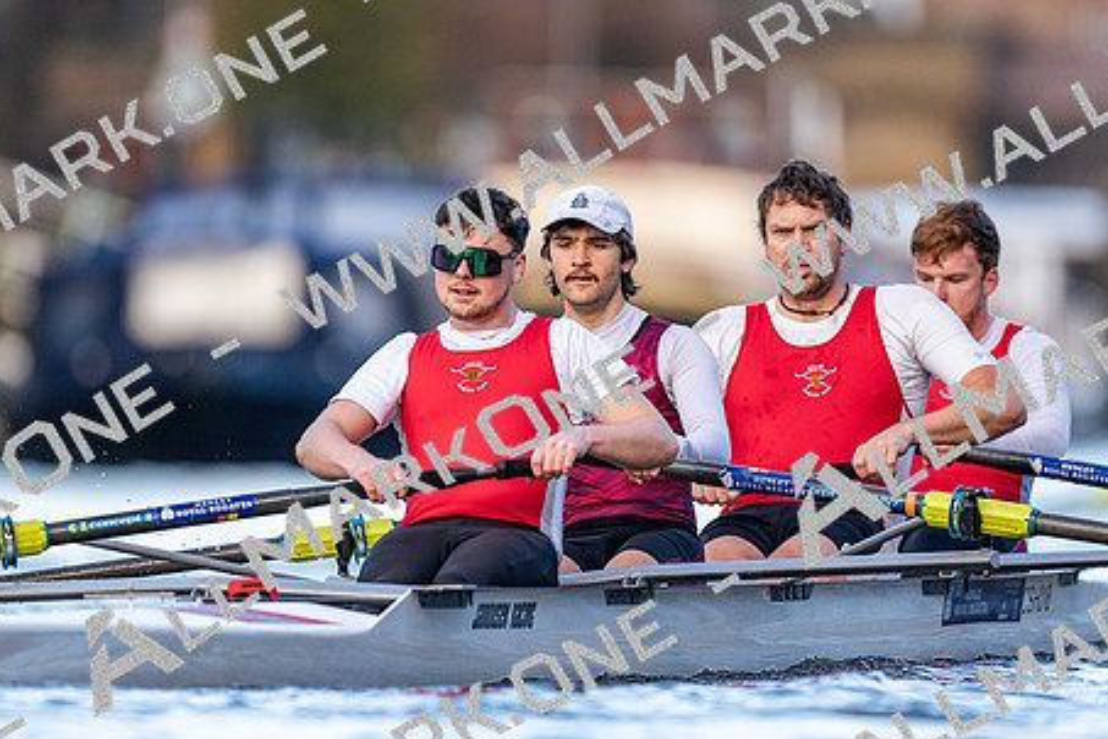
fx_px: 23666
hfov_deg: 2.7
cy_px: 336
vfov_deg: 1.8
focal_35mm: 769
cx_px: 582
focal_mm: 600
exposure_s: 1/2500
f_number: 4
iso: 1800
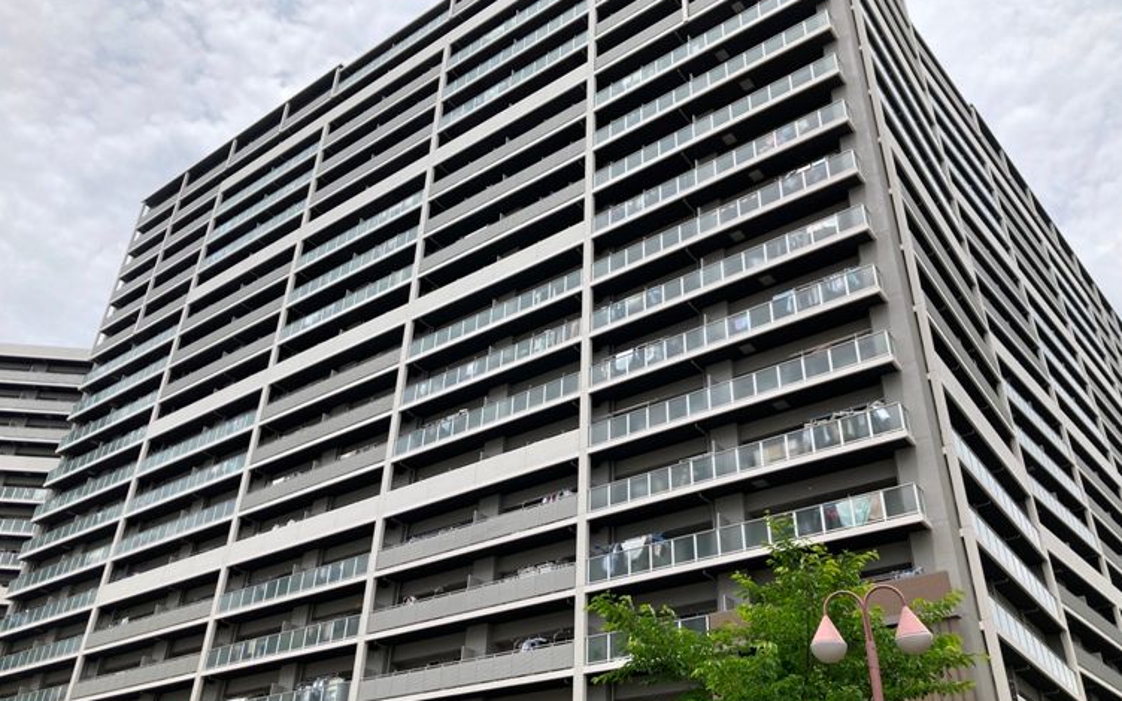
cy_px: 379
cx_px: 564
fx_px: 917
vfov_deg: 41.8
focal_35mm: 30
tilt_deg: +34.1
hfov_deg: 62.9
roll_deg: -2.3
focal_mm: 3.99
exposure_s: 1/1499
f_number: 1.8
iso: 20
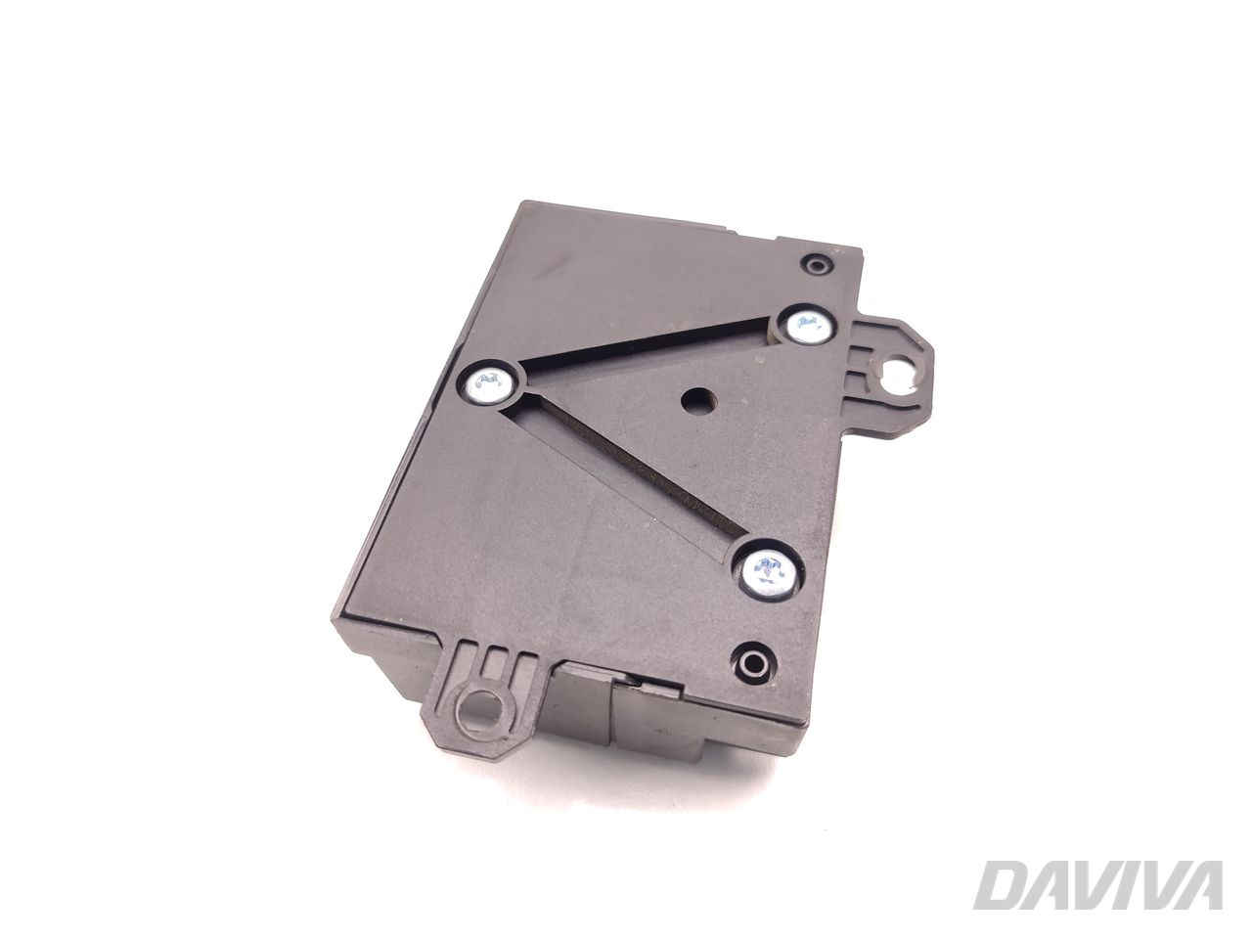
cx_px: 626
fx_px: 868
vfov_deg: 56.8
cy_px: 470
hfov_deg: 71.6
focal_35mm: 24
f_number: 1.89
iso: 160
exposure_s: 1/80
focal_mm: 5.89
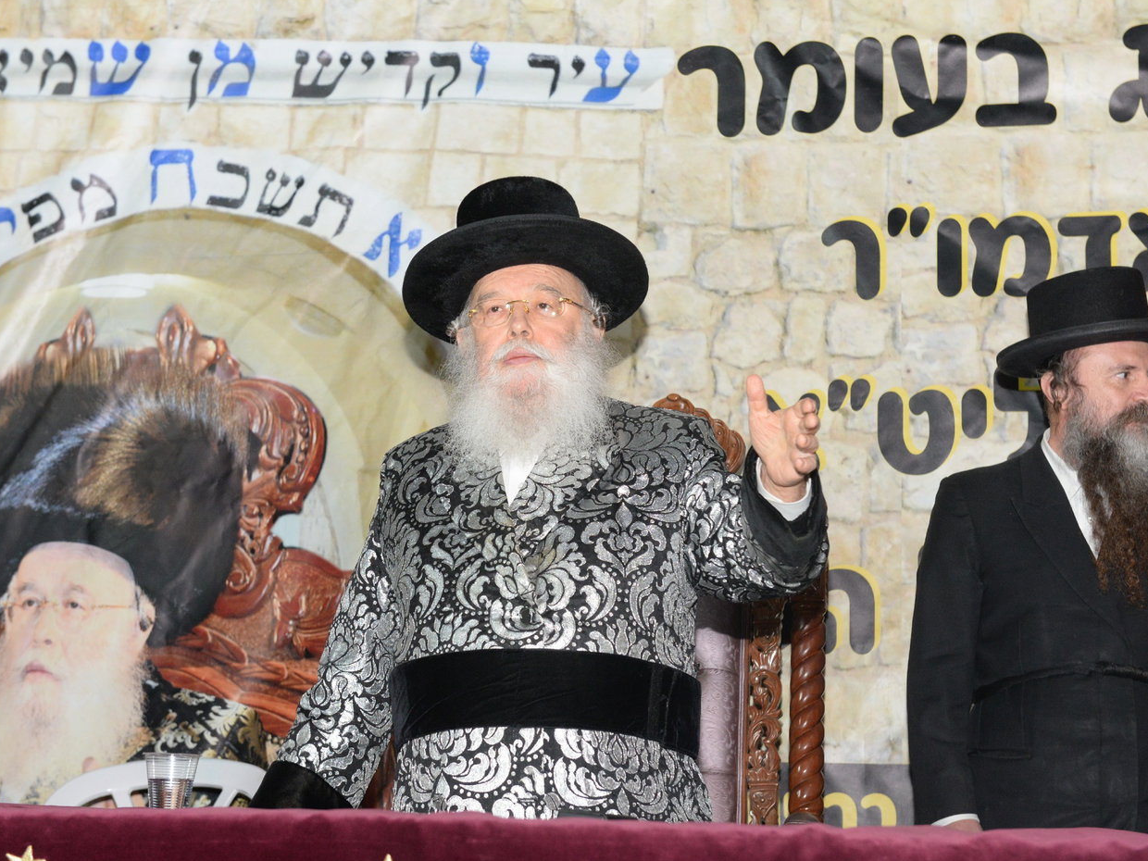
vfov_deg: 19.4
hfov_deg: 25.7
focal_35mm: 76
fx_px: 2520
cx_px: 551
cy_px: 429
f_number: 5.6
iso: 2500
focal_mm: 70
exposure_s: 1/200
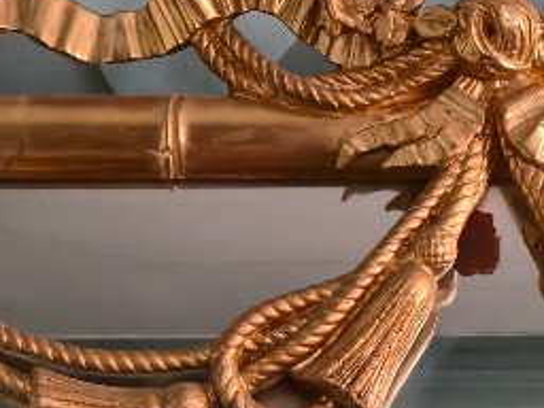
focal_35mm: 108
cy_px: 142
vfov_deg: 13.7
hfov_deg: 18.1
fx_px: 1697
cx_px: 425
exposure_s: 1/50
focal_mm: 5.4
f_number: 1.8
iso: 640
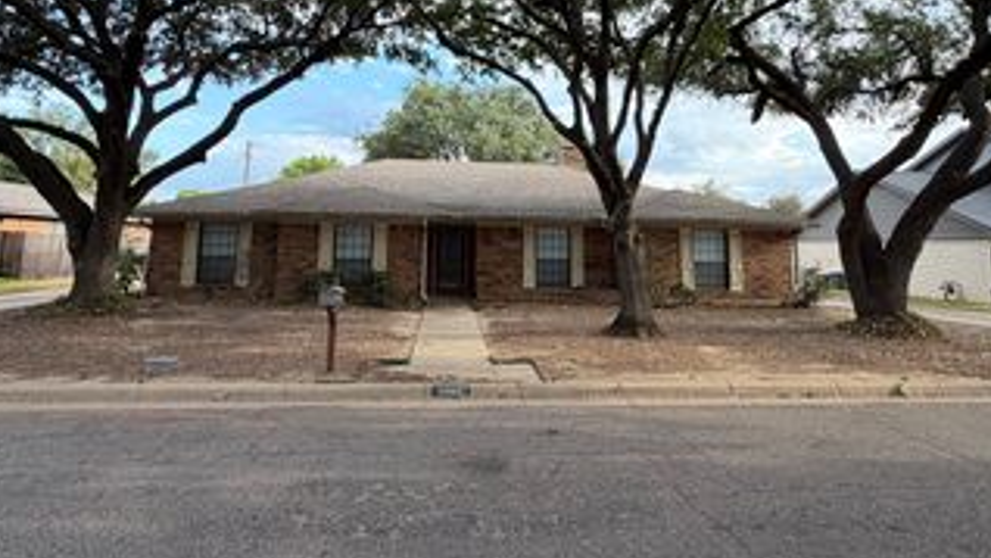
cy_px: 145
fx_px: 631
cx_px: 508
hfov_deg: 76.3
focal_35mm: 24
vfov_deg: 46.1
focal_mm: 2.22
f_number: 2.2
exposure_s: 1/130
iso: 50
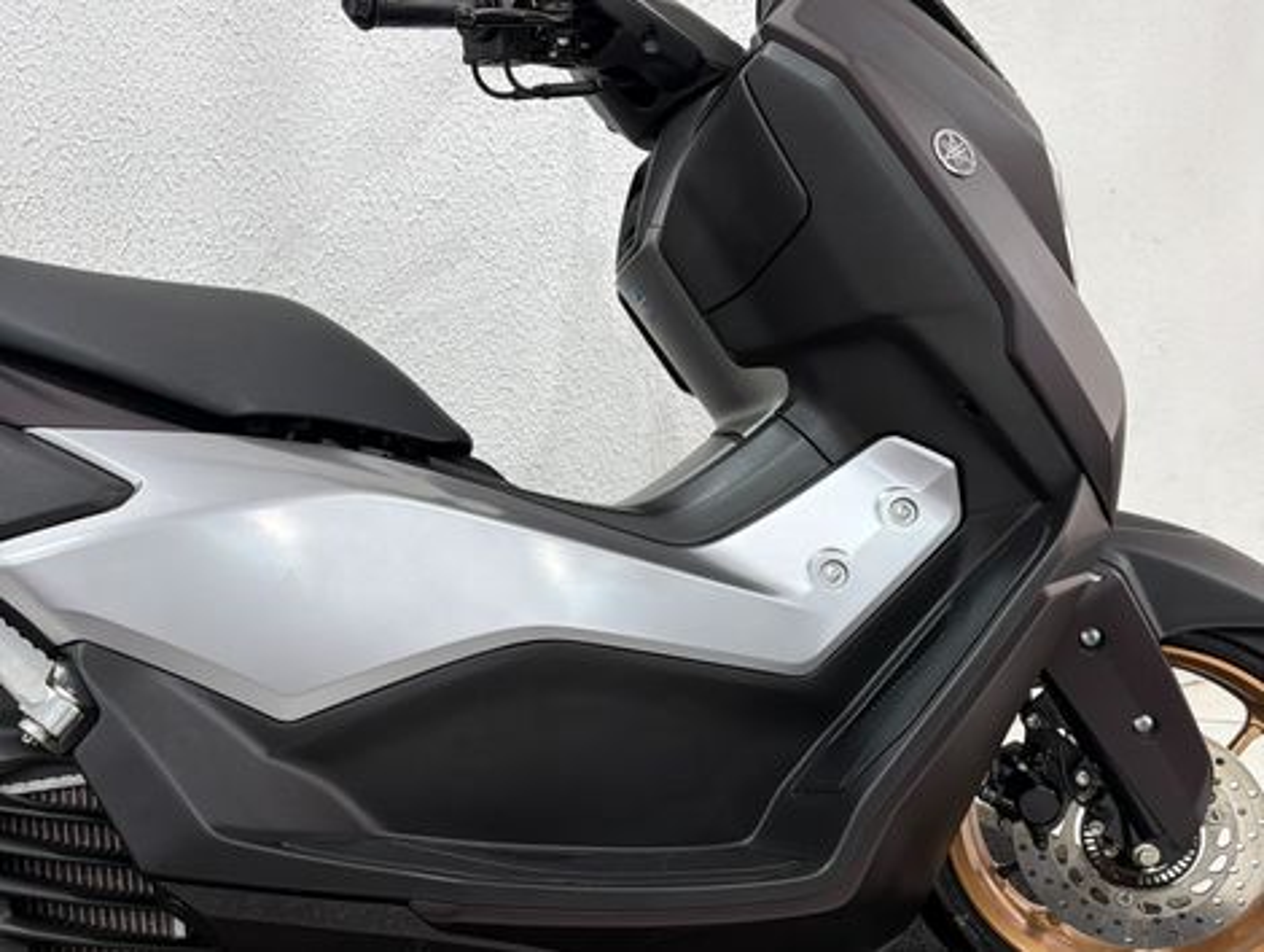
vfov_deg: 56.9
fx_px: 878
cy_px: 476
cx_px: 632
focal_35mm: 24
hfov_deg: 71.5
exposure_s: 1/60
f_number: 1.78
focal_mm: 6.76
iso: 125
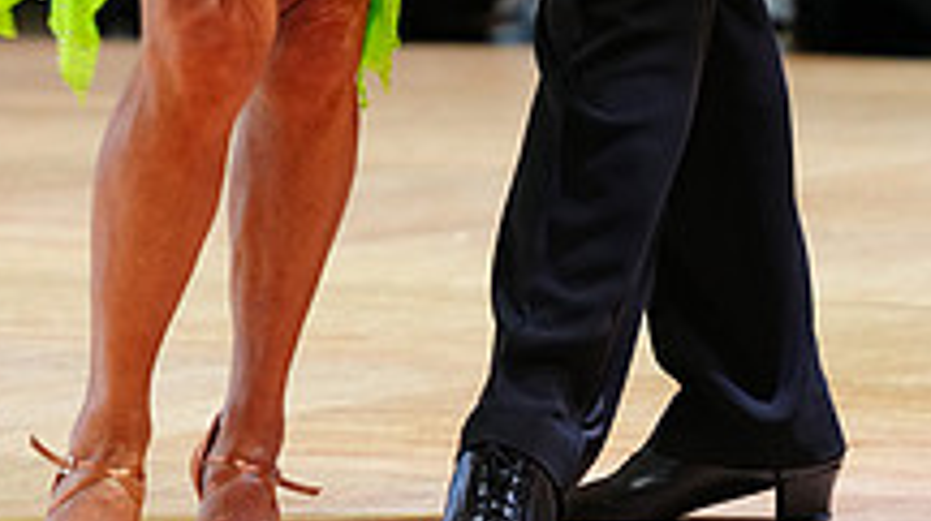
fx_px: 9372
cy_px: -517
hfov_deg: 5.7
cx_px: 420
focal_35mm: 380
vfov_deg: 3.2
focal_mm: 135
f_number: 4
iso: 2500
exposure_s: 1/250
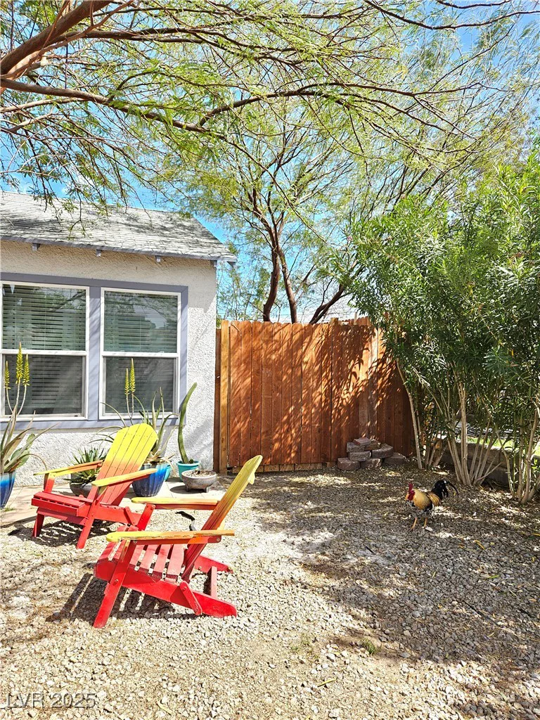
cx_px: 270
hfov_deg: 58.9
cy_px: 360
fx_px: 478
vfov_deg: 73.9
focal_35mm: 23
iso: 25
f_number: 1.8
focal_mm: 5.4
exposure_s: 1/417
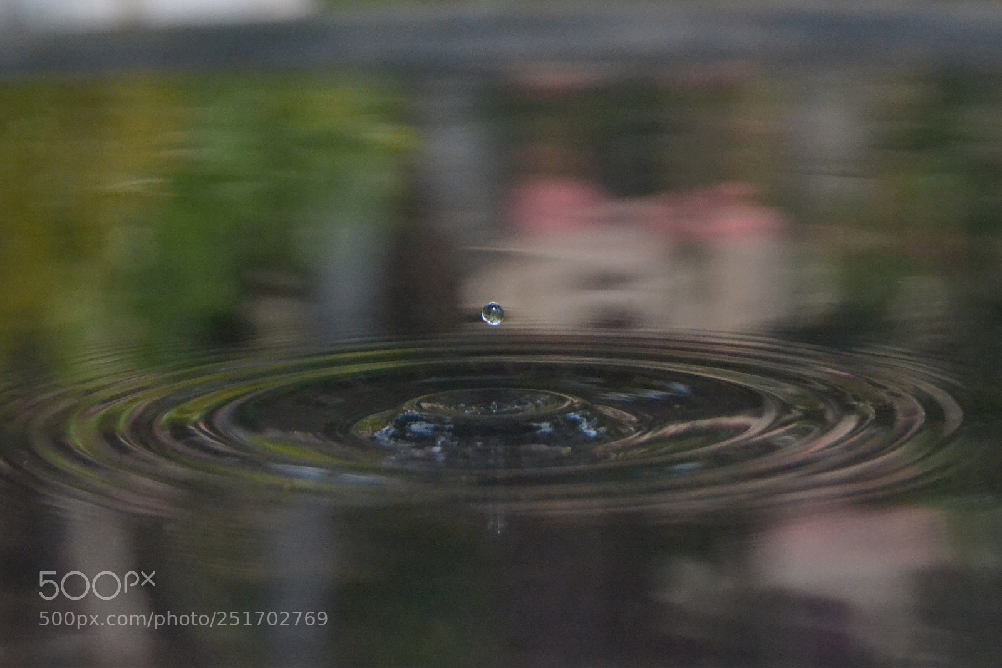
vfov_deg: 16.5
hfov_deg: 24.6
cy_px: 334
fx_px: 2296
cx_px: 501
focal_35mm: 82
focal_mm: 55
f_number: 5.6
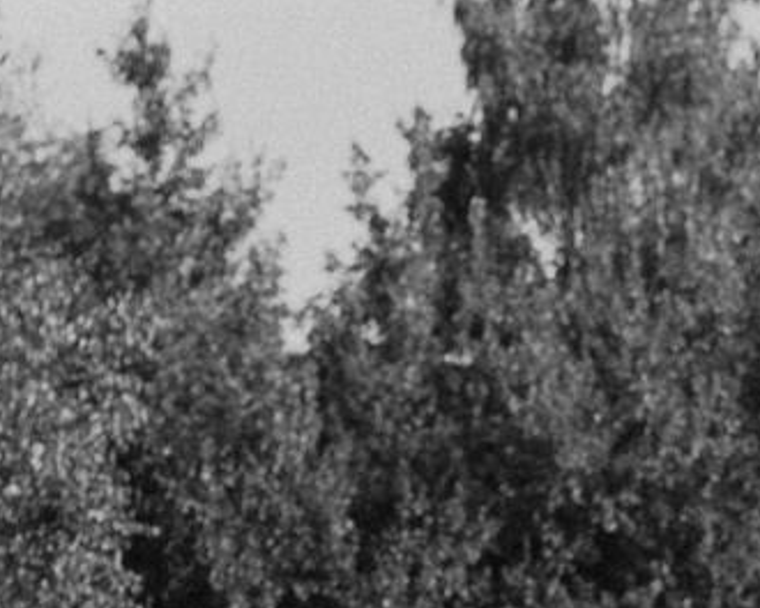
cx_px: 481
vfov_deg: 5.8
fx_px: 5736
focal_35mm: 255
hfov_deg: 7.6
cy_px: 1494
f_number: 5
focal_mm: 35
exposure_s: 1/400
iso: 160
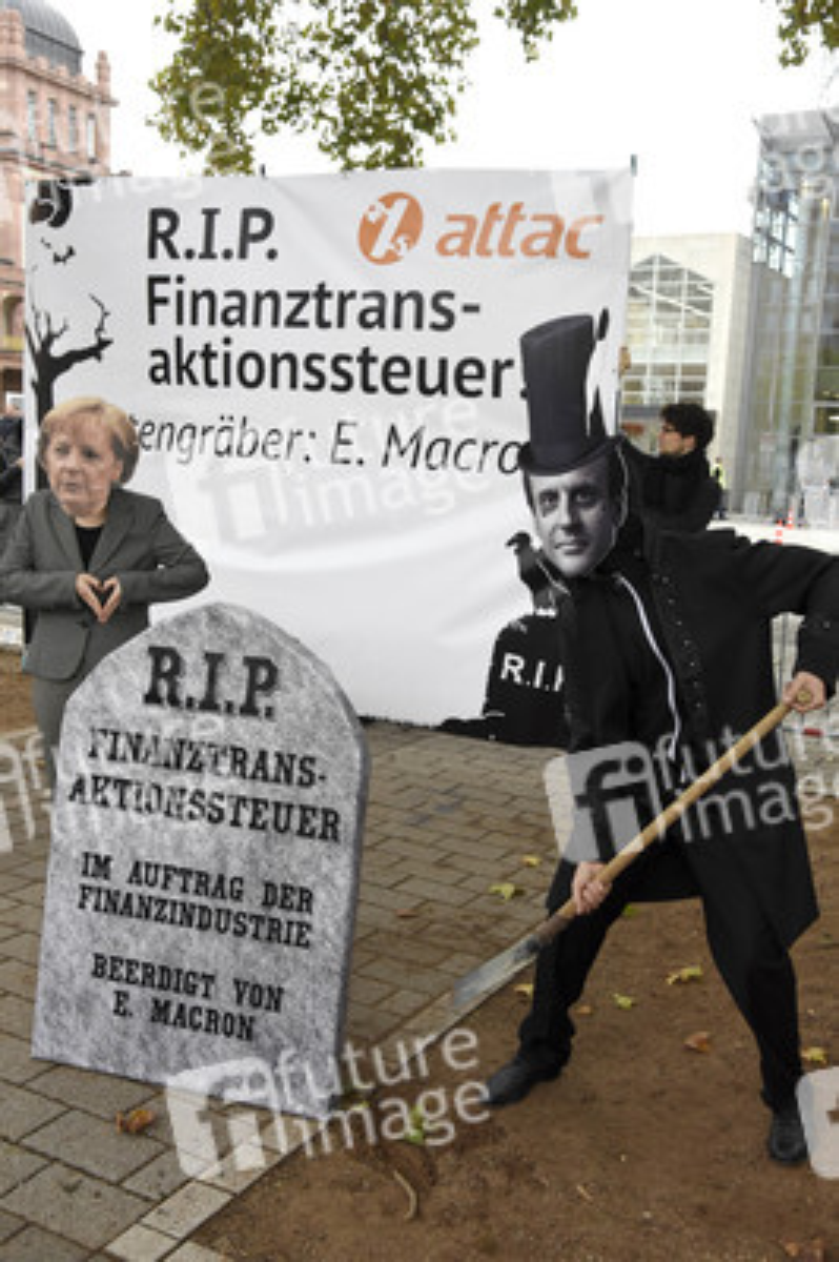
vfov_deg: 54.5
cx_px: 420
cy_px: 631
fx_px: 1226
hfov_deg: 37.8
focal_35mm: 35
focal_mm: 35
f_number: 5.6
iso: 1600
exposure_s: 1/250
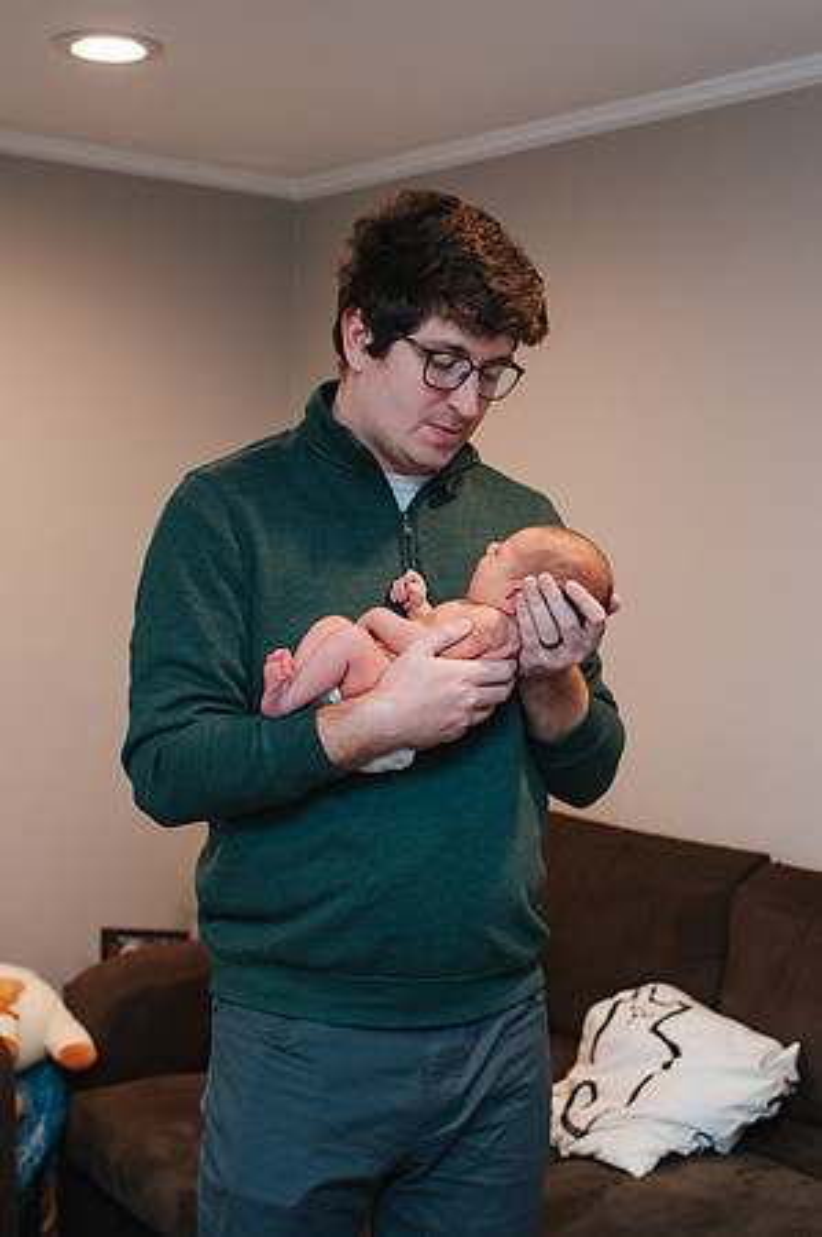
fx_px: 1804
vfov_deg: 37.8
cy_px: 618
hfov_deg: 25.6
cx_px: 460
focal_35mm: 53
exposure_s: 1/160
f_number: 2.8
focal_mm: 35
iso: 1000
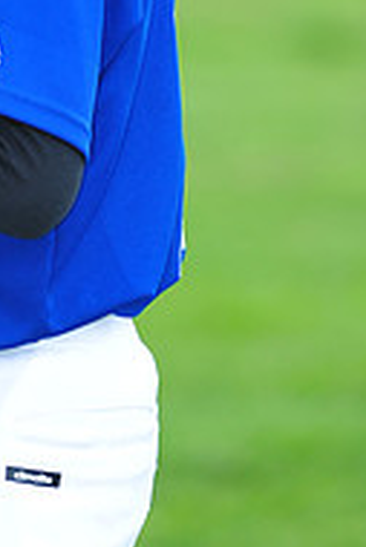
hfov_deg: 2.3
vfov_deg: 3.4
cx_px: -121
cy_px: -161
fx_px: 9270
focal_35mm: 609
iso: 400
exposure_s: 1/500
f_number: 5
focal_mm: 200
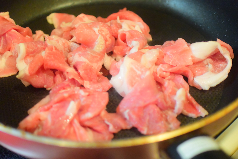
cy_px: 80
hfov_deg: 40.4
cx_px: 119
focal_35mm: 49
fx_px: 324
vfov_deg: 27.5
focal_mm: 18.5
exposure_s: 1/60
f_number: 1.8
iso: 1100
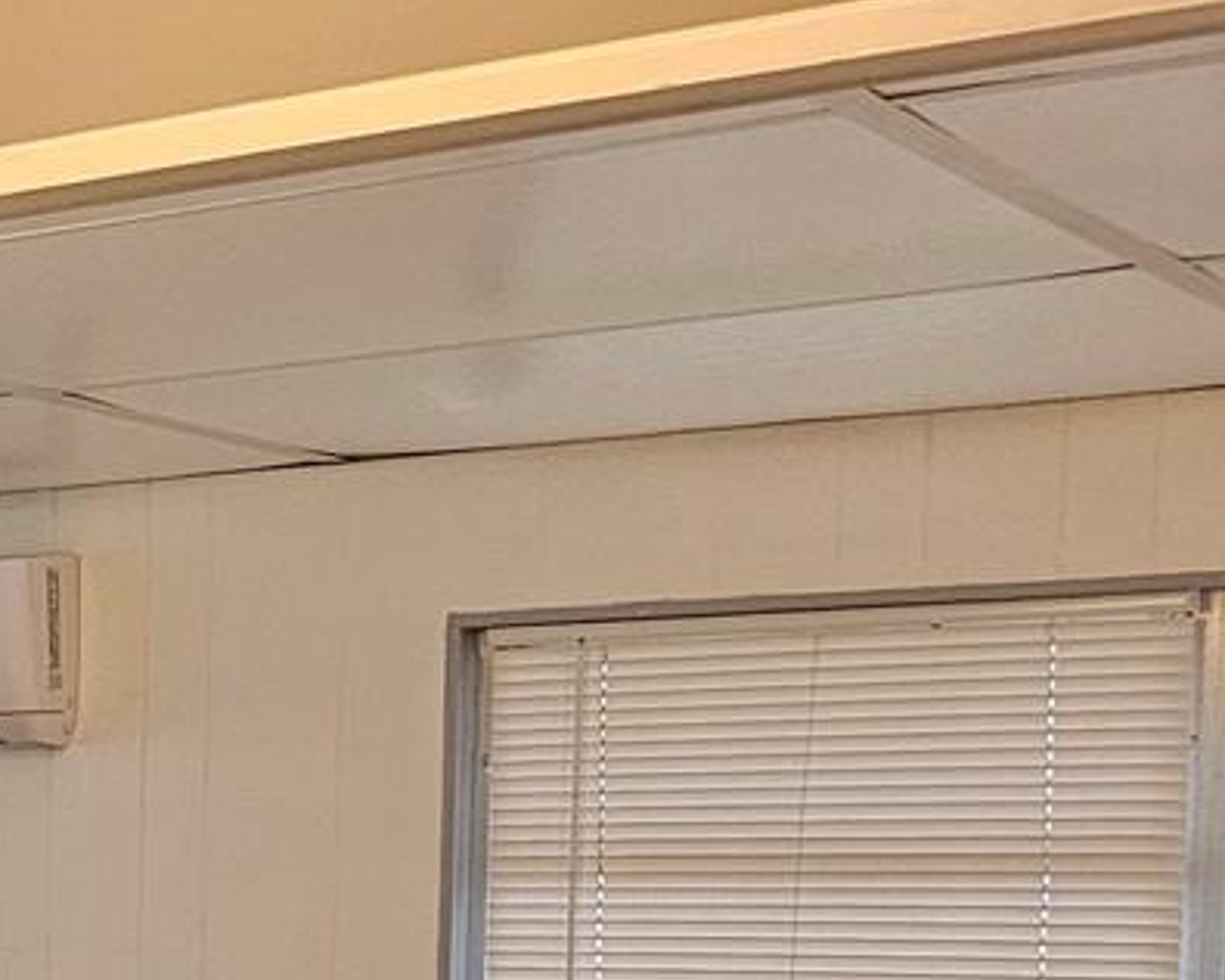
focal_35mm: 91
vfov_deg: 16.2
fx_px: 3299
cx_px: -856
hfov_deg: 17.7
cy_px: 1182
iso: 500
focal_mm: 6.3
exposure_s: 1/120
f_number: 1.7
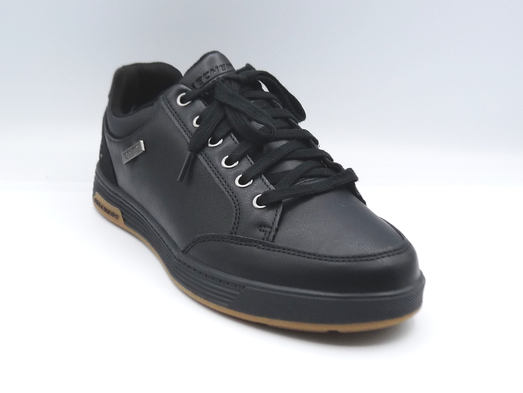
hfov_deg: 36.8
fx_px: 786
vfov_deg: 28.0
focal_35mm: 52
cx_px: 260
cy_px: 196
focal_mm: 5.1
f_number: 4
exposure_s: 1/200
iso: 100
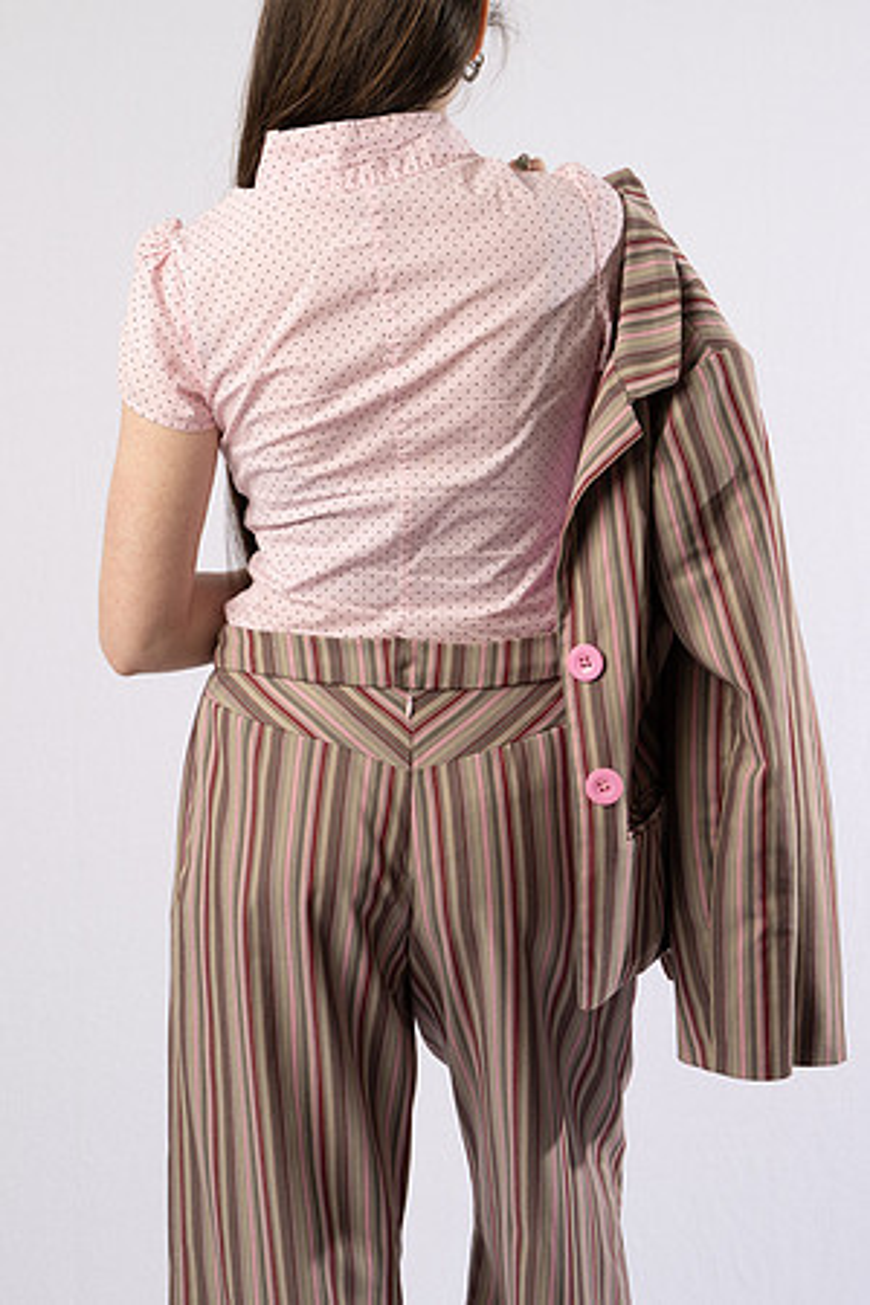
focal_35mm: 79
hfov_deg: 17.3
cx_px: 435
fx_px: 2864
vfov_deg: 25.7
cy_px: 652
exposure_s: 1/125
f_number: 8
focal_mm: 79
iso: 100
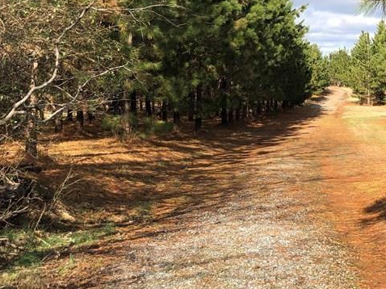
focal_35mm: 60
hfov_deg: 31.5
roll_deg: -0.8
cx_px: 296
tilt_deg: -1.3
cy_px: 93
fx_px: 669
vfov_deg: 24.3
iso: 20
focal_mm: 4
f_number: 1.8
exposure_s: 1/1012
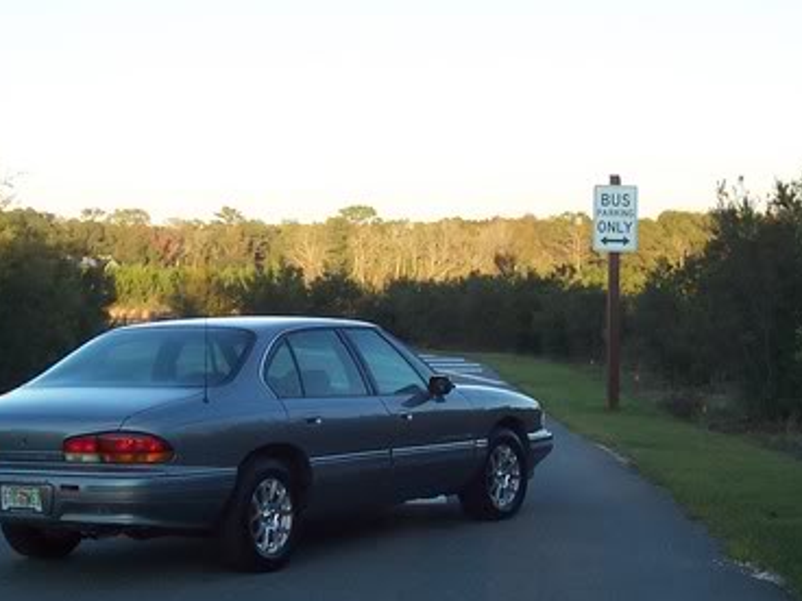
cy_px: 259
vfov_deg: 18.4
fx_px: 1853
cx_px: 429
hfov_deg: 24.4
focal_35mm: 80
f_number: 3
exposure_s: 1/250
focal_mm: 7
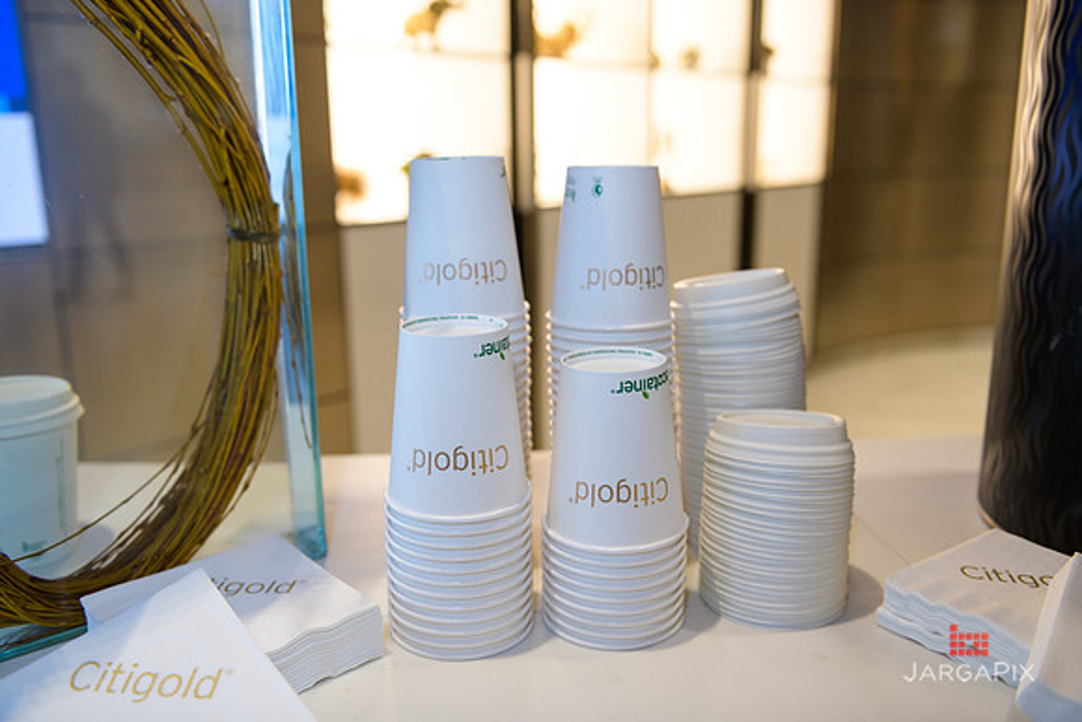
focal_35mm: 32
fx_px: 962
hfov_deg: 58.7
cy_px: 361
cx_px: 541
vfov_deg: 41.1
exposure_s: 1/125
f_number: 3.2
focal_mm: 32
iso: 400
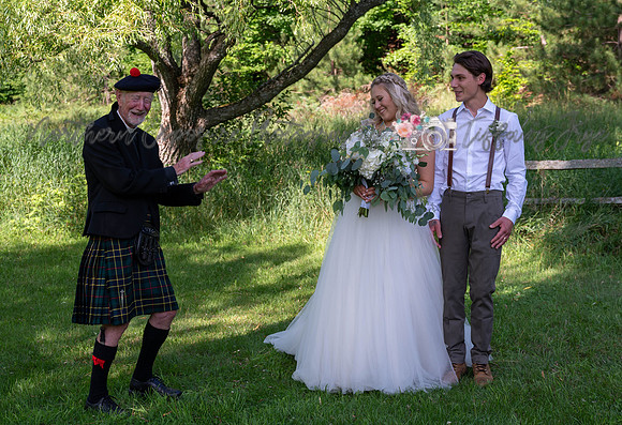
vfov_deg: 22.1
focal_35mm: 62
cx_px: 297
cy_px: 180
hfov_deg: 31.9
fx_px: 1088
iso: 200
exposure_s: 1/250
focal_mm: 53
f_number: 5.6
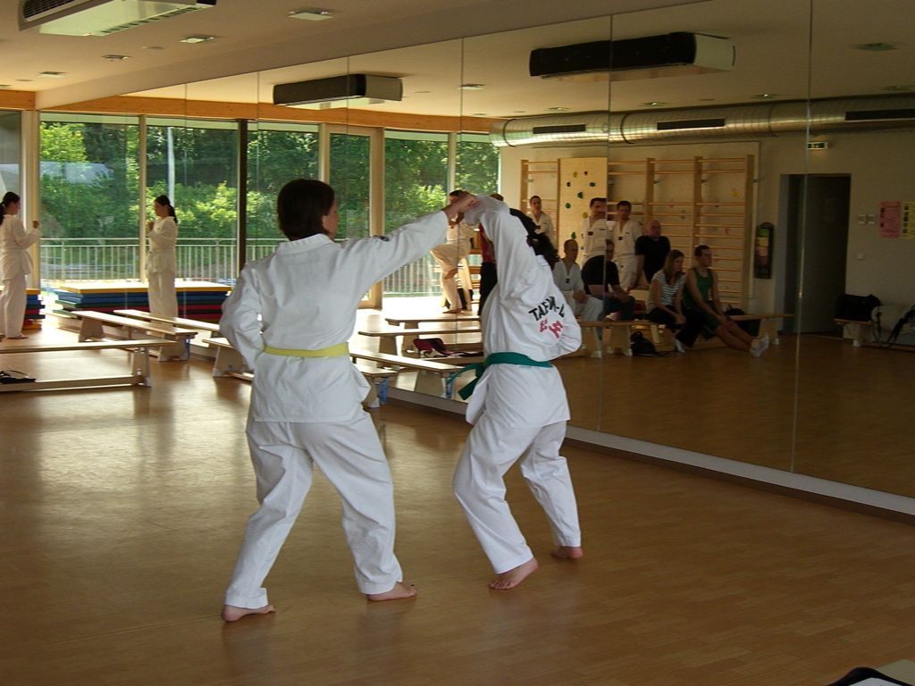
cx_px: 458
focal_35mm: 46
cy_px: 343
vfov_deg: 31.5
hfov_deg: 41.2
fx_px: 1216
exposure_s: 1/640
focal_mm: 9.5
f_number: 3.1
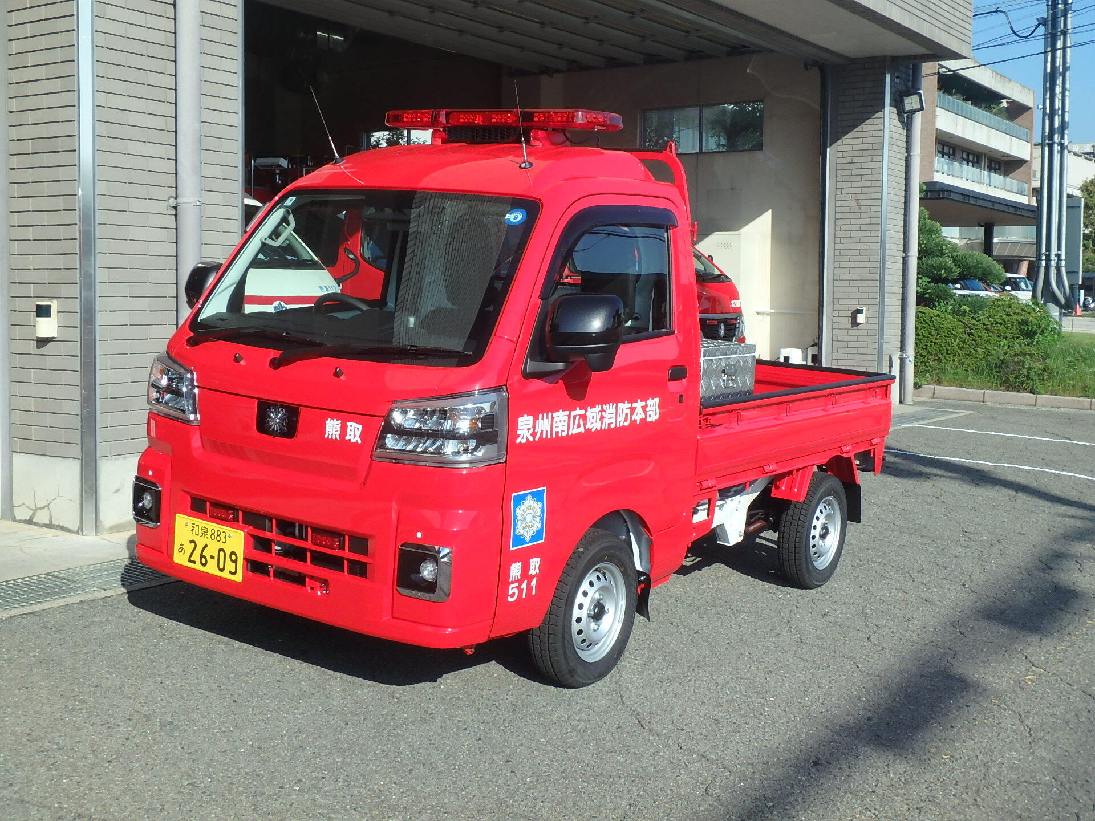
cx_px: 548
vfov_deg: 36.8
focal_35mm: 39
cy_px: 410
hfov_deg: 47.9
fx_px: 1234
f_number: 5.1
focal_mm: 6.9
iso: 125
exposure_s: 1/500
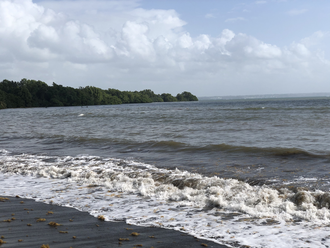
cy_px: 124
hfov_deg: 36.8
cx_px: 165
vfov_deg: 28.0
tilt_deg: -3.6
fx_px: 496
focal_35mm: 52
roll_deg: +2.3
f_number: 2.4
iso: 16
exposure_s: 1/2088
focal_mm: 6
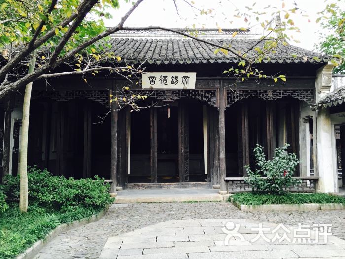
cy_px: 130
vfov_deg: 48.2
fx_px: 289
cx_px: 172
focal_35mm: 29
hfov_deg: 61.7
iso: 40
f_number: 2.2
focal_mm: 4.15
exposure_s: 1/33
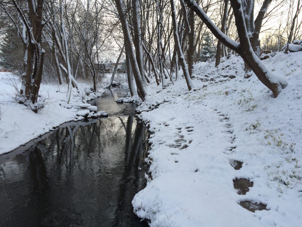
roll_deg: -1.1
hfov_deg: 61.7
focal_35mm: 29
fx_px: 253
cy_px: 114
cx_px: 151
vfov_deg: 48.2
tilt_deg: -9.2
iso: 32
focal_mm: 4.15
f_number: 2.2
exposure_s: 1/222
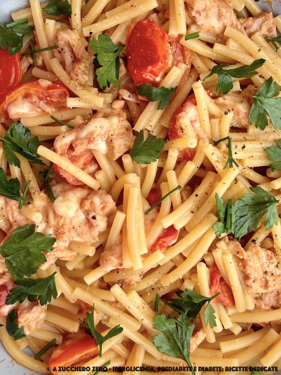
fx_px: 260
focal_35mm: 24
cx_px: 140
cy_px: 188
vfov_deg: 71.6
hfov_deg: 56.8
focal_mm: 2.22
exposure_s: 1/99
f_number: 2.2
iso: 50
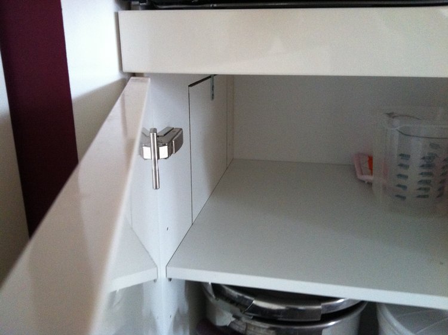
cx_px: 224
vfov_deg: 40.6
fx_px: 452
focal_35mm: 35
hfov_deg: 52.7
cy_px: 168
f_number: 2.8
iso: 320
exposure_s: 1/15
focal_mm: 3.85
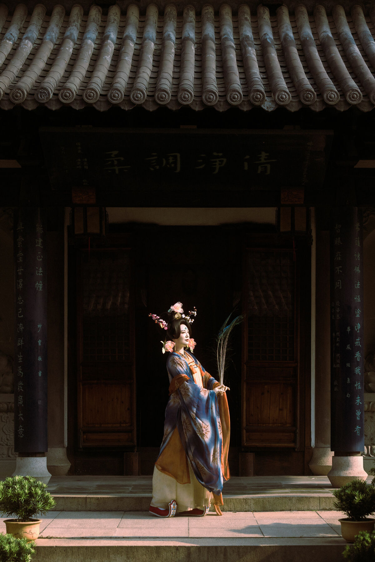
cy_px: 281
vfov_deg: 28.8
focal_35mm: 70
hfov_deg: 19.5
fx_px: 1094
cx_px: 188
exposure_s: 1/1250
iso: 320
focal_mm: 70
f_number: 8
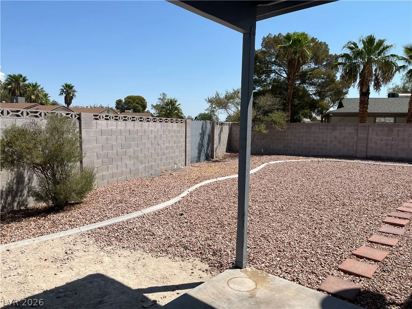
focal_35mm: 26
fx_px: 309
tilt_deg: -6.7
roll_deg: -1.4
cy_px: 154
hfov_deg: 67.3
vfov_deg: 53.1
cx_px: 206
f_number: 1.6
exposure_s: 1/5076
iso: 50
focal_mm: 5.1
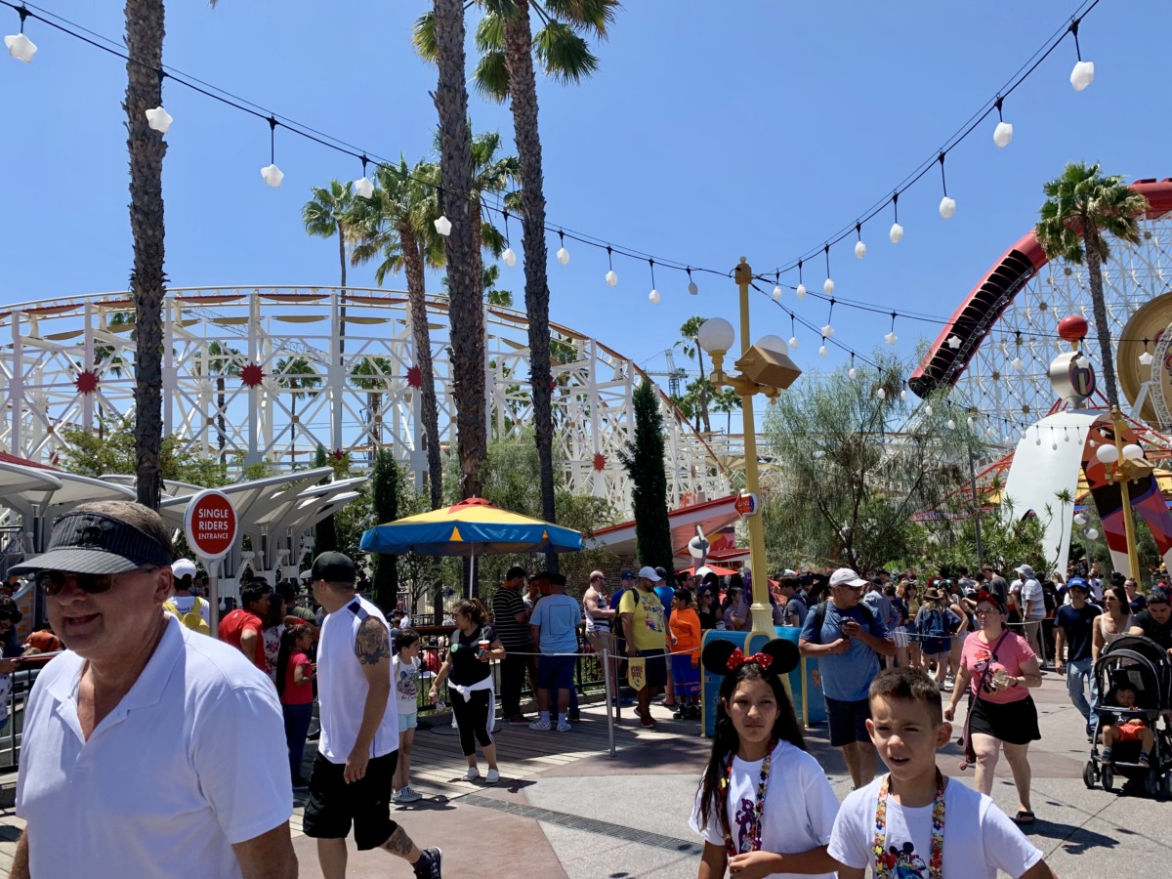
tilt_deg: +6.9
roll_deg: +1.5
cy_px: 440
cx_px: 586
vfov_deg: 53.1
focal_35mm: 26
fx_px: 880
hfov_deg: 67.3
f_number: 1.8
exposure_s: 1/1718
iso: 25
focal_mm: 4.25
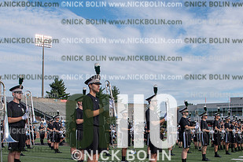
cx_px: 121
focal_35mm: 45
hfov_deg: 43.6
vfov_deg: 29.1
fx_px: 304
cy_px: 132
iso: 100
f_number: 5.6
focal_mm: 24
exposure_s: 1/640
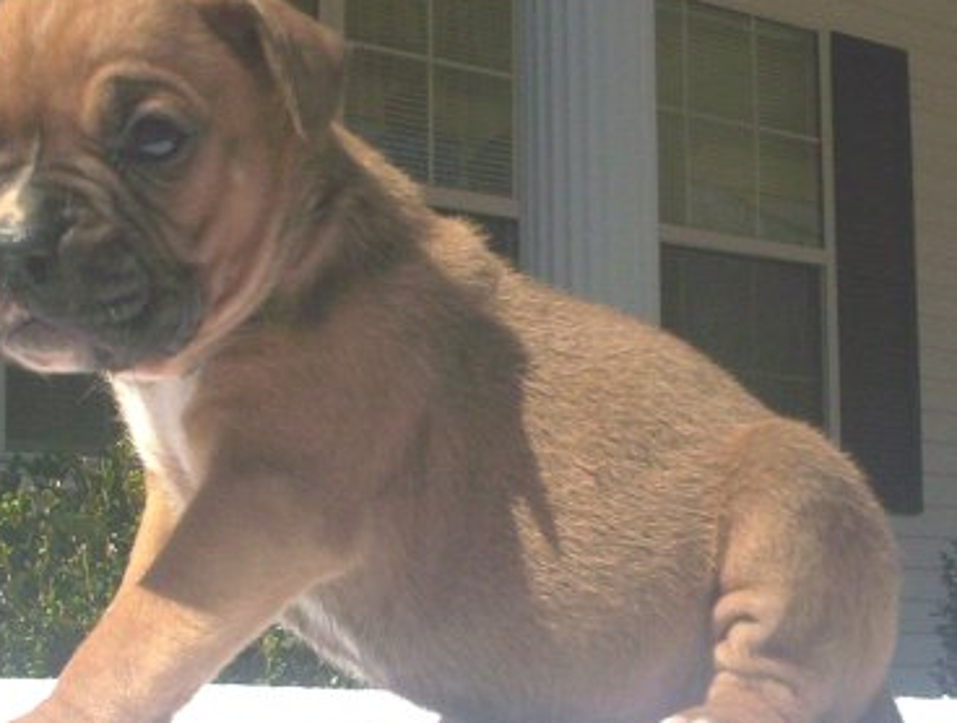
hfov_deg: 29.2
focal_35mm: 66
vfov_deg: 22.2
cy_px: 516
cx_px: 385
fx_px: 1829
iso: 100
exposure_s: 1/2000
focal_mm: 4.99
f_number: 4.5
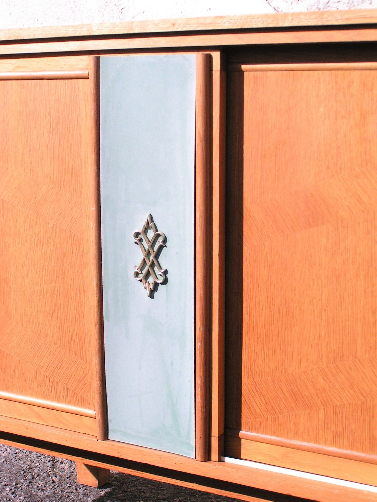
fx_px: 915
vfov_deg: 30.7
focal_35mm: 63
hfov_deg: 23.3
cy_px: 251
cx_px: 188
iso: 50
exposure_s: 1/400
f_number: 5.6
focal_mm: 9.7
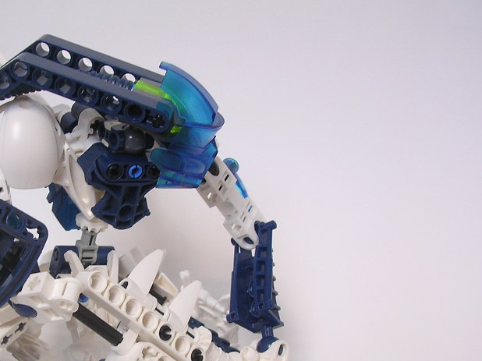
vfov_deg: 22.9
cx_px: 112
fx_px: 877
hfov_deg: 30.2
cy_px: 289
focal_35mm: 63
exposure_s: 1/30.5
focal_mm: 5.8
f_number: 2.8
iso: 100
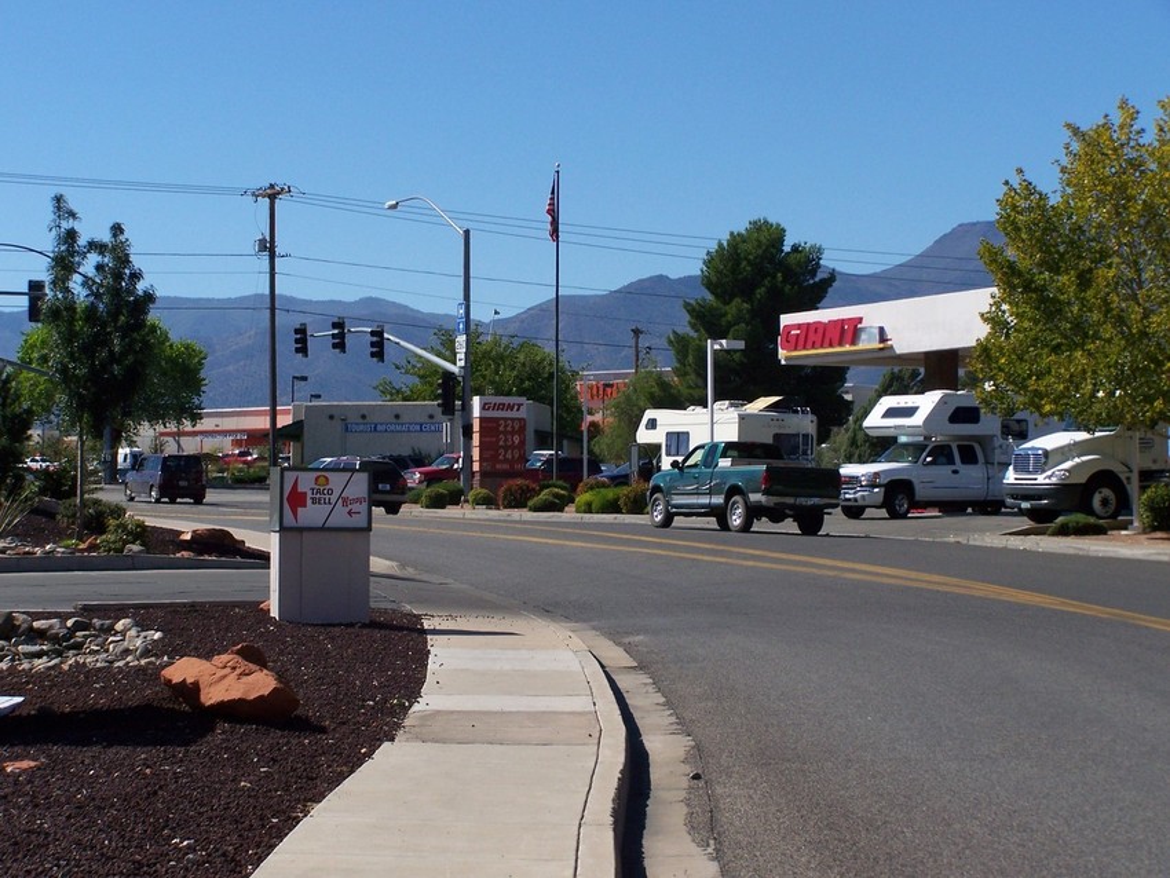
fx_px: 2772
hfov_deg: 23.8
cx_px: 585
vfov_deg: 18.0
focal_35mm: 82
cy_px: 439
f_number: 6.3
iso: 80
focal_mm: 13.7
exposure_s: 1/640
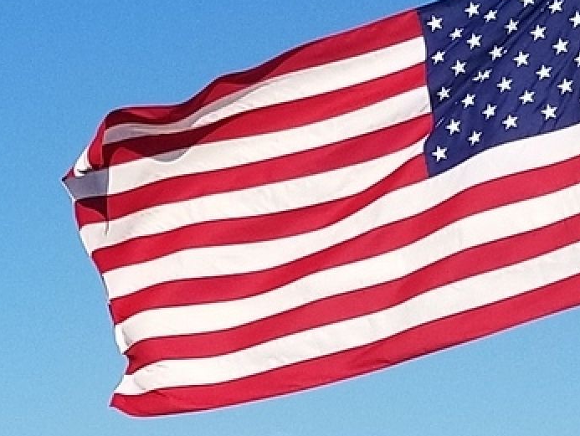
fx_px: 805
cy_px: 182
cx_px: 390
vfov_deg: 30.3
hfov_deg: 39.1
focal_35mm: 48
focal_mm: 4.2
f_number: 1.7
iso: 50
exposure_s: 1/2736
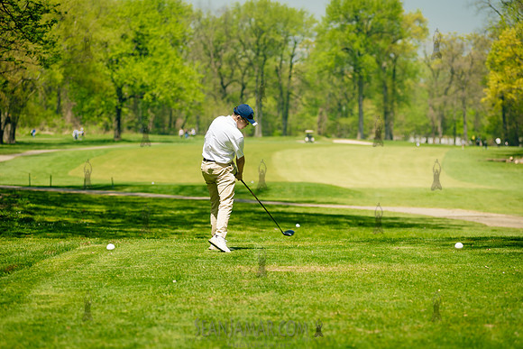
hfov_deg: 16.3
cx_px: 262
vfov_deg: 10.9
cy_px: 174
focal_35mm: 126
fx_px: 1826
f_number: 3.5
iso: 100
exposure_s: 1/1000
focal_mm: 125
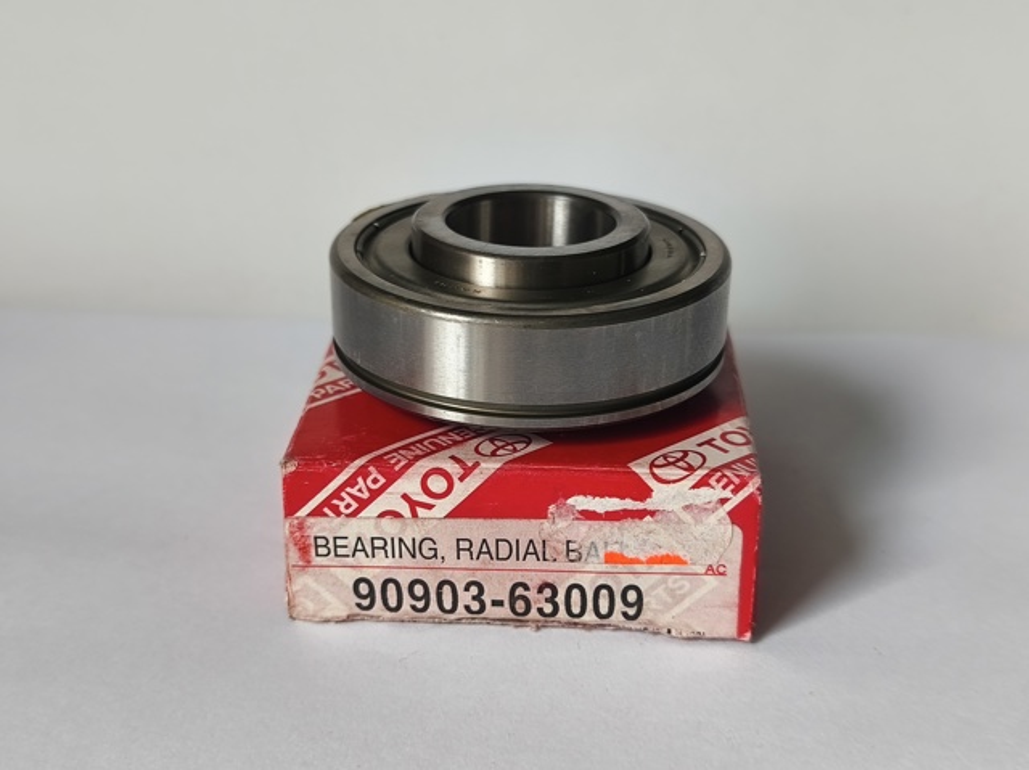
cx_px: 514
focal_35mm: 44
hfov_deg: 43.0
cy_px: 385
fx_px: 1307
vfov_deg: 32.8
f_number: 1.65
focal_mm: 6.18
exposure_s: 1/99.9
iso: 400
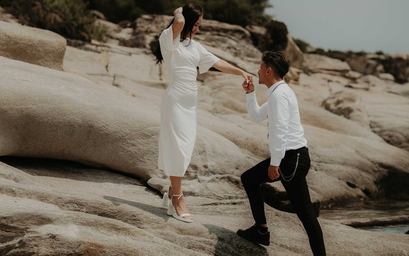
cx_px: 200
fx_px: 1159
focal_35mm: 104
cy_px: 122
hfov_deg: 20.0
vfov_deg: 12.6
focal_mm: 85
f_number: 2.5
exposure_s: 1/8000
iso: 250
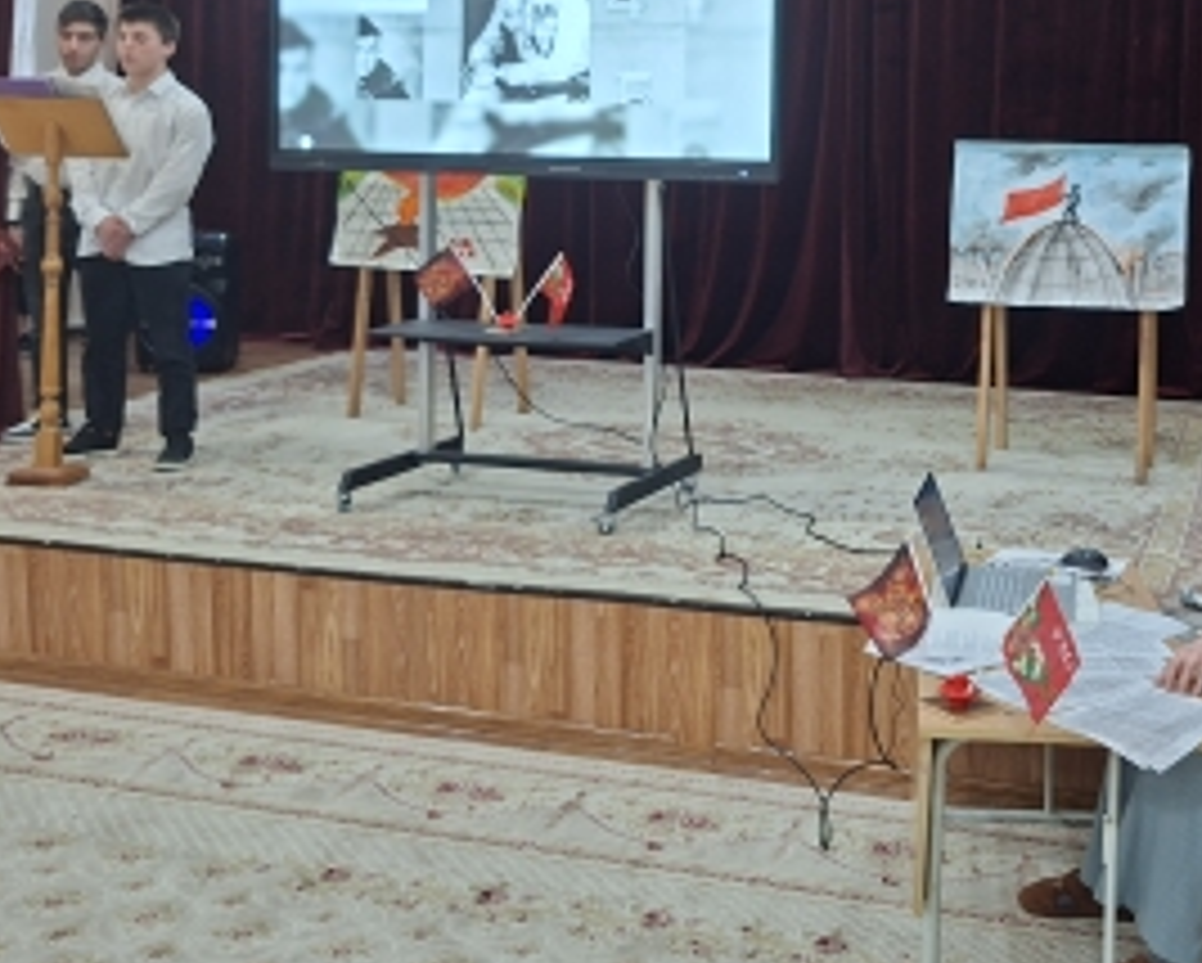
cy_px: 214
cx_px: 869
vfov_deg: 34.8
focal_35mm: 42
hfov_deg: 42.7
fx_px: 1495
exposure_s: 1/33
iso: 250
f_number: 1.8
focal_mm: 5.54
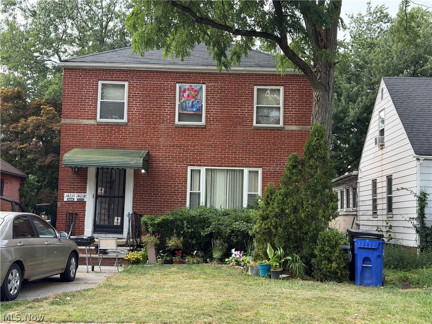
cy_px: 162
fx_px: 599
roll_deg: -1.3
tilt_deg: +4.8
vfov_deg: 30.3
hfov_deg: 39.7
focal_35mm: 48
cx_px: 216
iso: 100
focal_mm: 6.76
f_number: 1.78
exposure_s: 1/1100
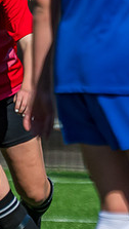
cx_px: -120
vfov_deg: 1.1
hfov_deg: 0.6
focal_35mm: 1975
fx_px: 11969
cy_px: 155
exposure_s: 1/6400
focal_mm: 280
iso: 400
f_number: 4
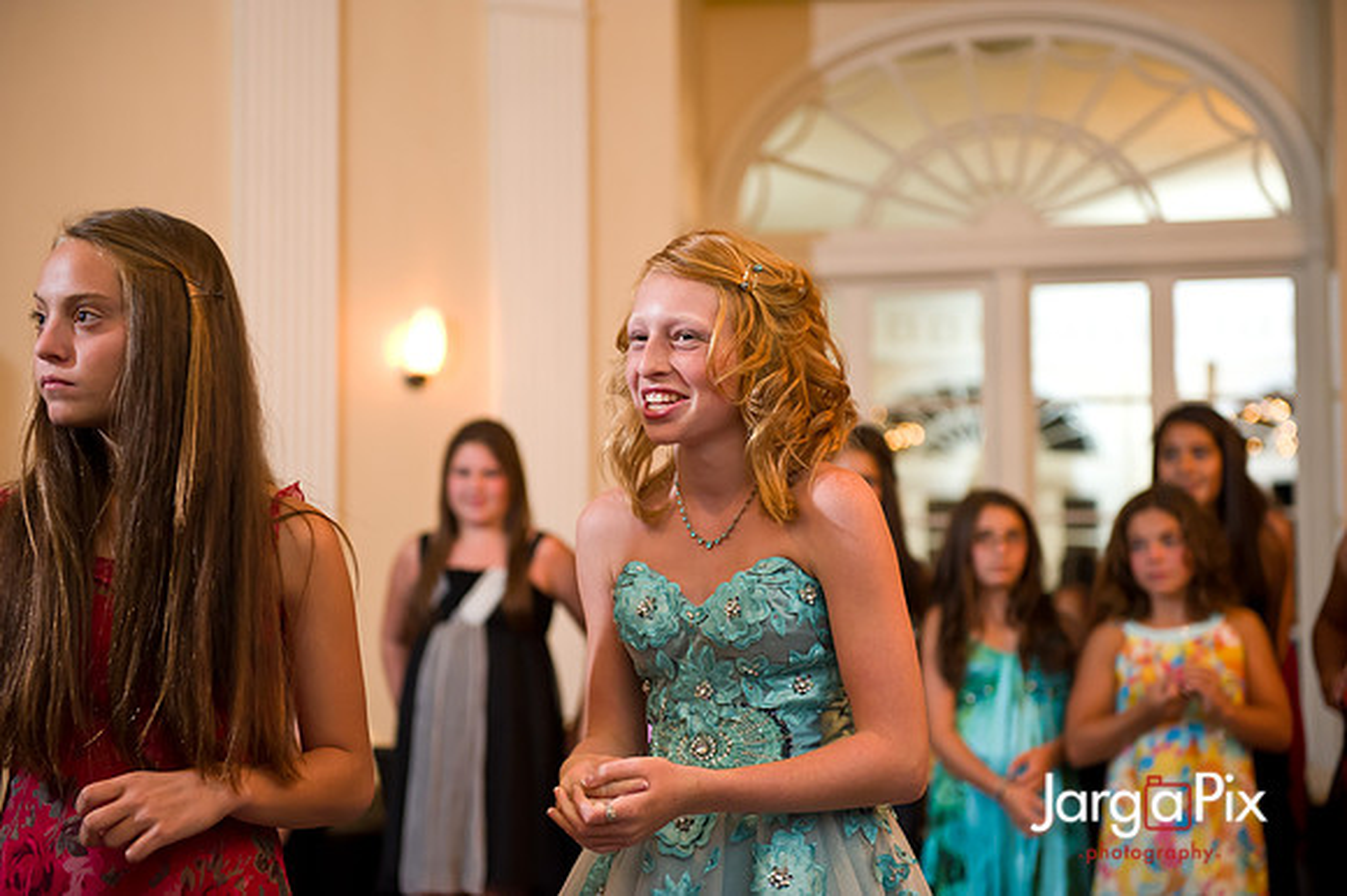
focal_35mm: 70
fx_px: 2618
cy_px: 448
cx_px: 674
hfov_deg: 28.9
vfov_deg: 19.4
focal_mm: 70
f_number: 3.2
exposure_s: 1/125
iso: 1600
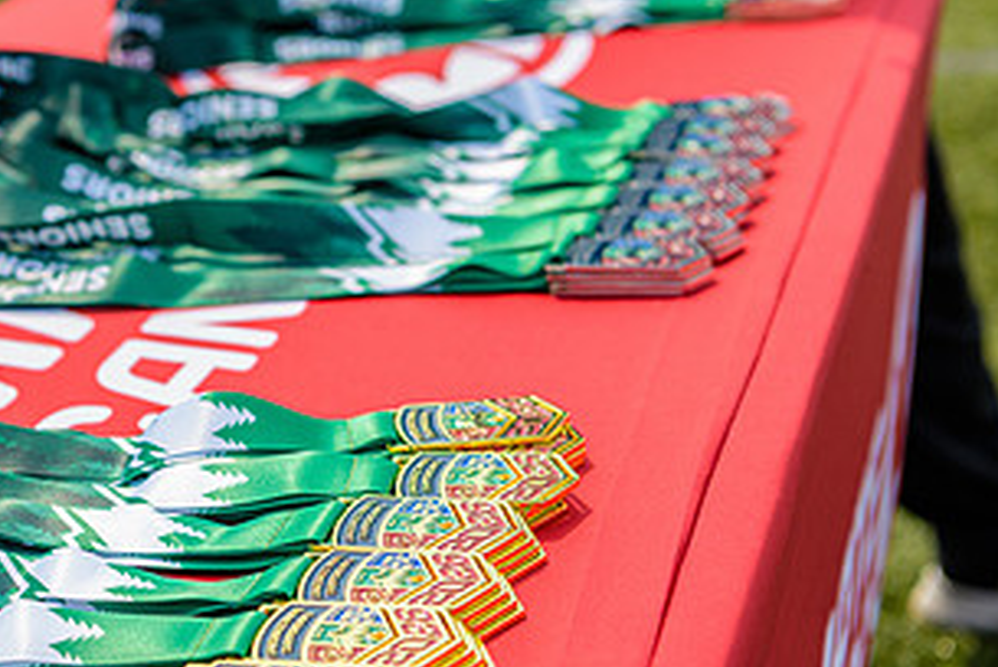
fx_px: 2636
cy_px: 309
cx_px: 258
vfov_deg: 14.4
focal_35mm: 95
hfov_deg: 21.3
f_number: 4
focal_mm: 50
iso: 100
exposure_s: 1/1000
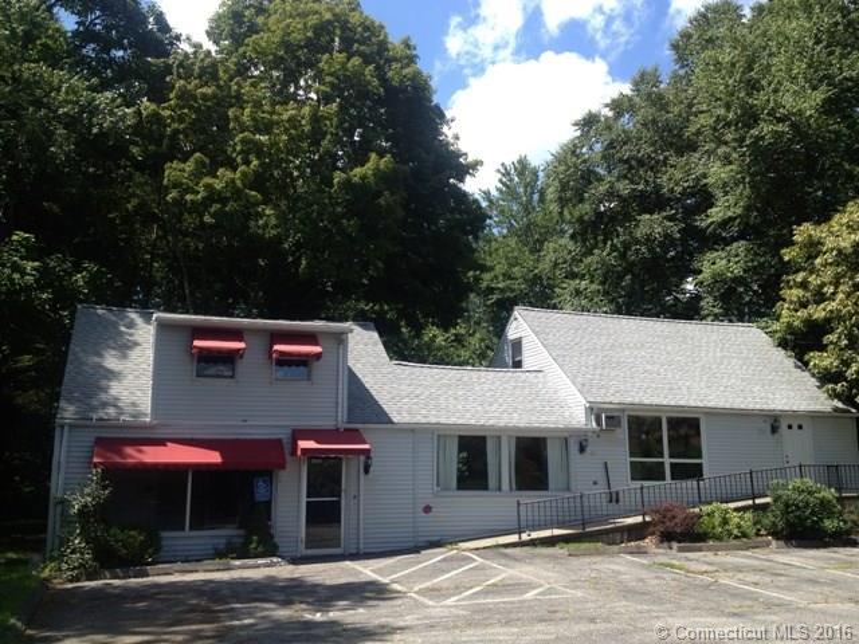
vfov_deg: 40.7
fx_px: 869
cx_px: 430
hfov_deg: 52.6
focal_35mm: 35
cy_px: 322
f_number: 2.4
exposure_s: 1/986
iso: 64
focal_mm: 4.28
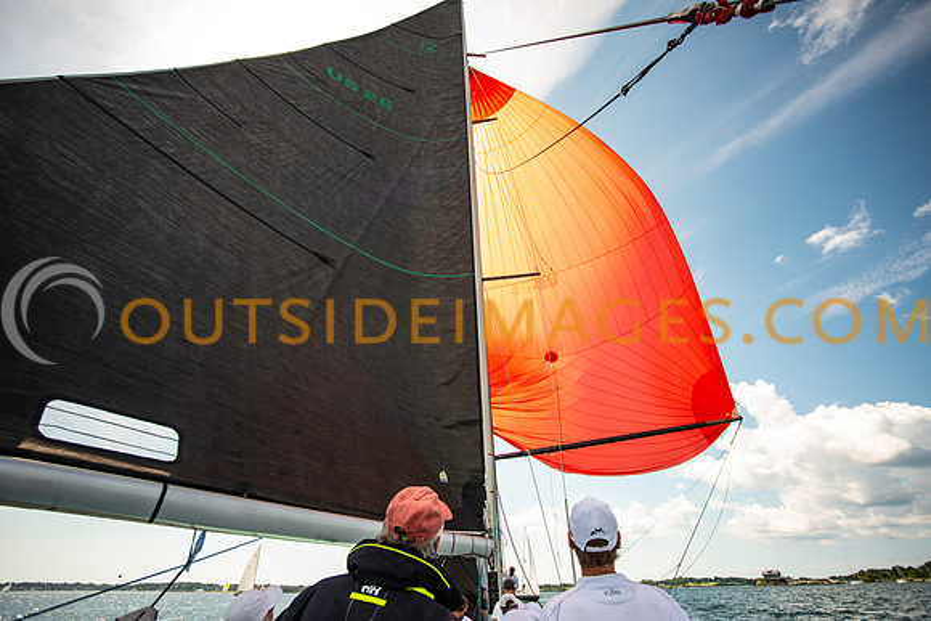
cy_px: 310
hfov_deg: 98.8
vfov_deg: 75.8
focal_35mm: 15
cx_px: 466
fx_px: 399
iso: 250
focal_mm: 15
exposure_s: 1/800
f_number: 5
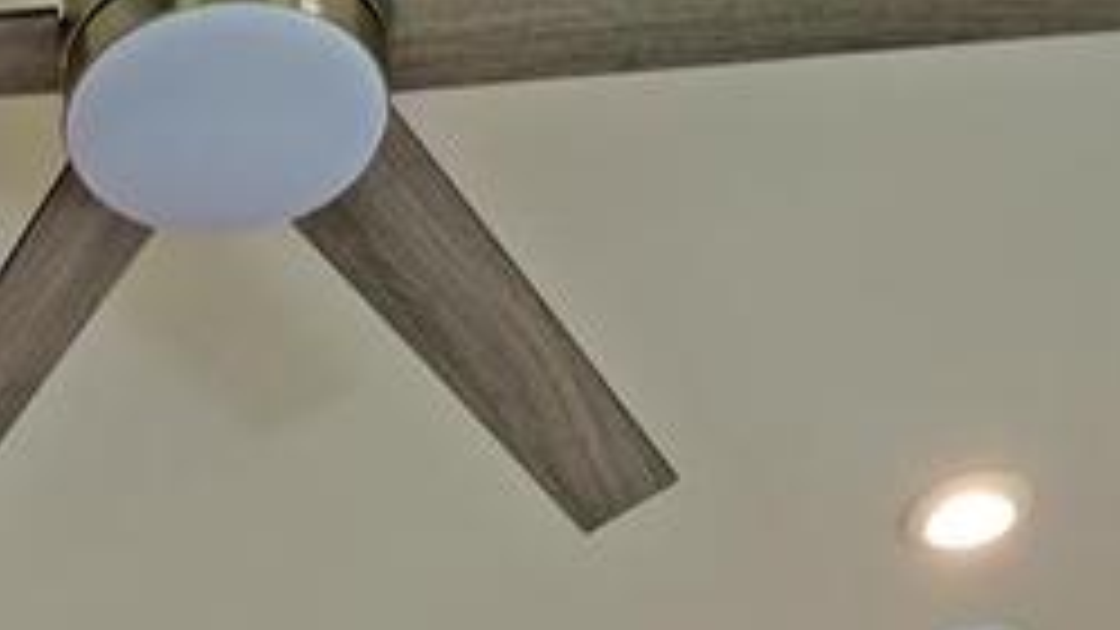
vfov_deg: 9.6
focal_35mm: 91
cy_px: 2007
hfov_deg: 22.5
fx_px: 2702
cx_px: -4
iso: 100
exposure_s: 1/40
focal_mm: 10
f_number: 3.2
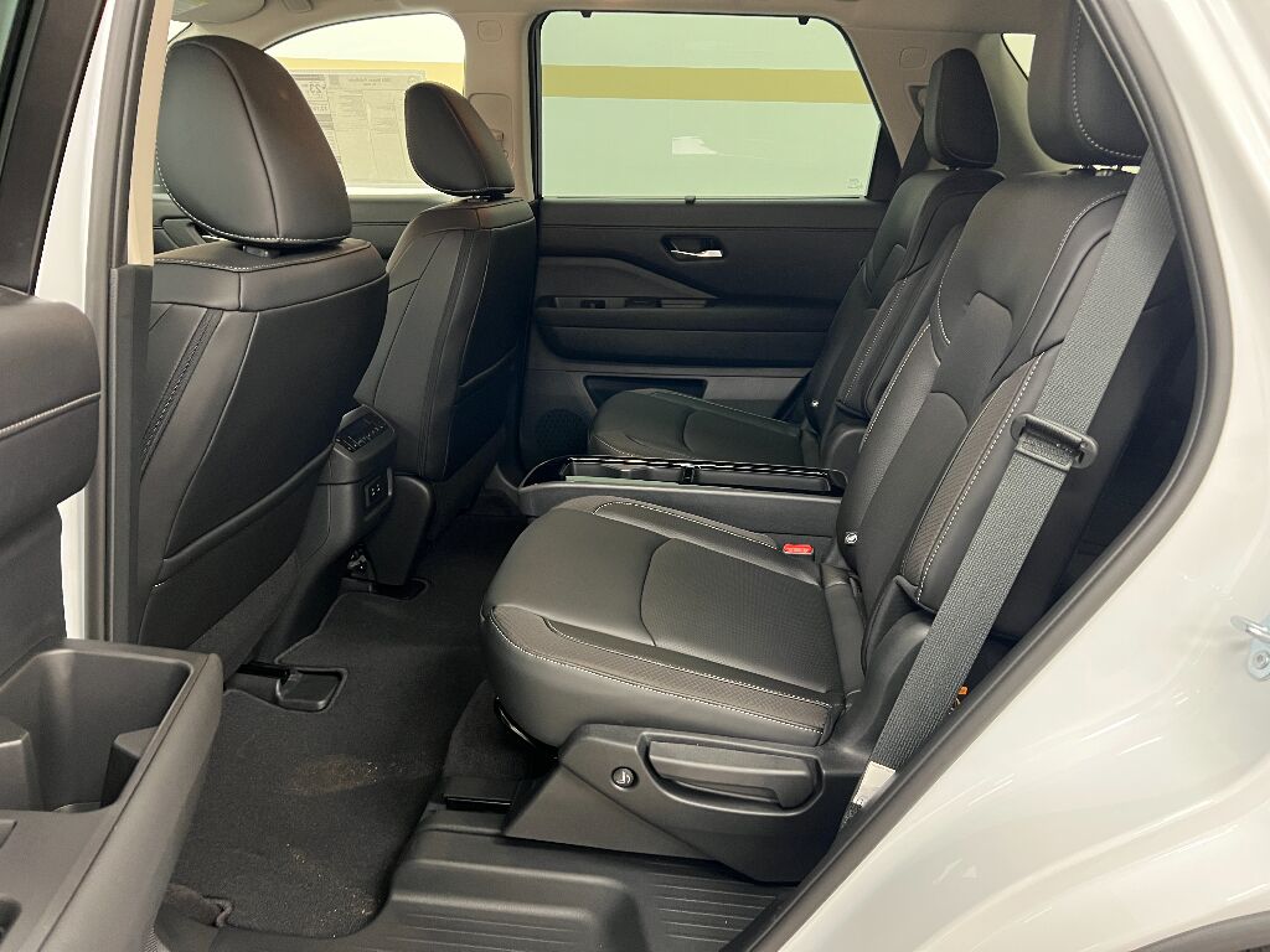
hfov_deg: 67.3
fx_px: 954
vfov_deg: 53.1
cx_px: 635
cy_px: 476
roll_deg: -2.2
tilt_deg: -17.7
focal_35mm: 26
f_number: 1.5
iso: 500
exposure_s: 1/40
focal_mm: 5.7
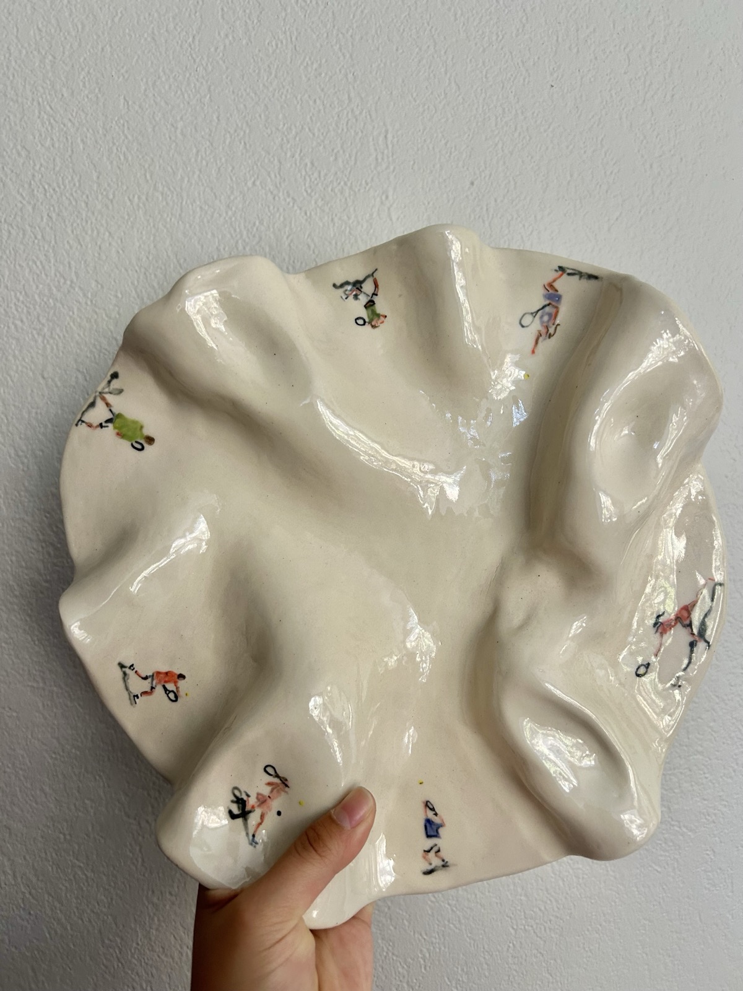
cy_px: 496
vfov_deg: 67.3
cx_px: 372
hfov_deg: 53.1
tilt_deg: -4.9
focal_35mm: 26
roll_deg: +4.4
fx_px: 744
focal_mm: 5.7
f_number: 1.5
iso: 125
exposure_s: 1/65
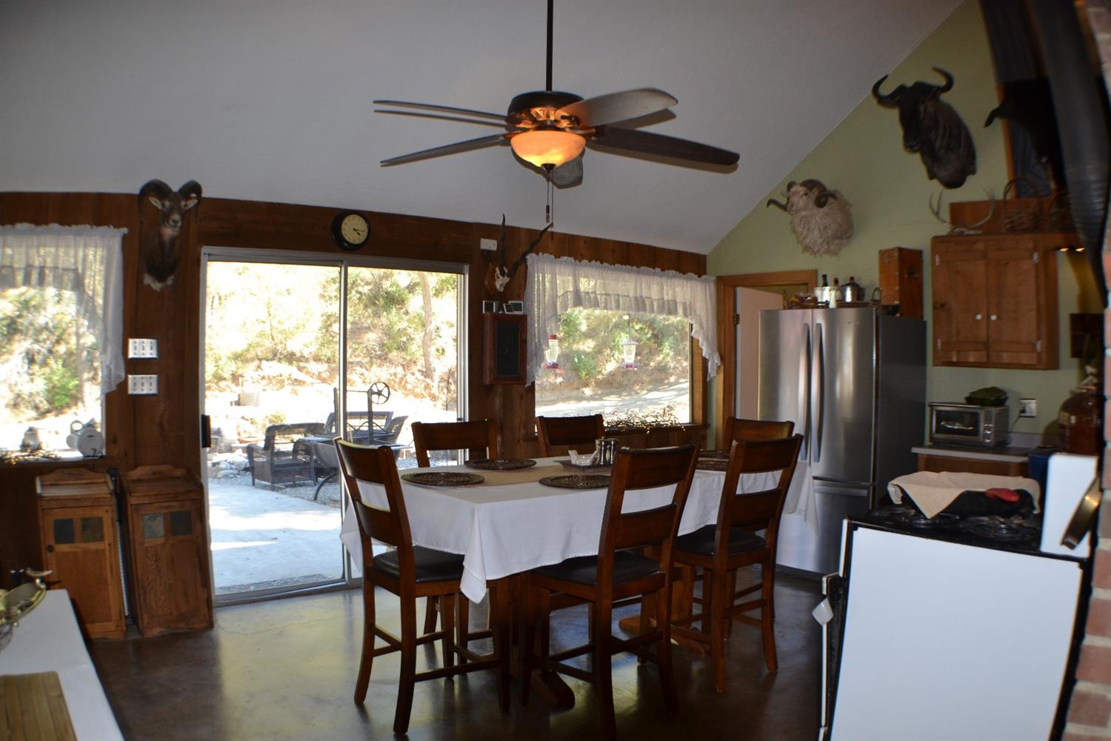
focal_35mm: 36
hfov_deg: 53.1
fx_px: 1111
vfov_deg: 36.9
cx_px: 556
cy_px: 370
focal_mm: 24
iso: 400
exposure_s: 1/125
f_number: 4
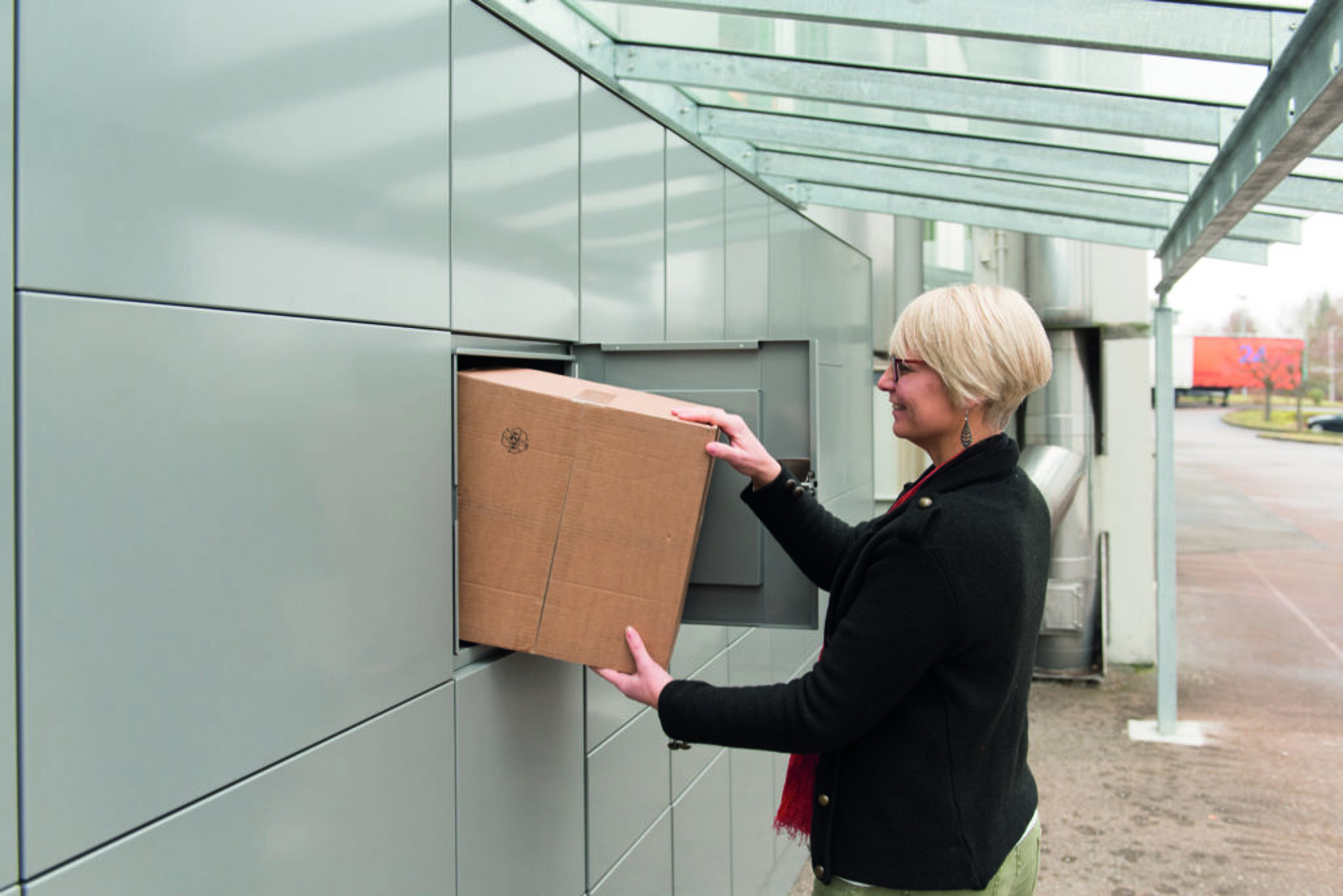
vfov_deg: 42.3
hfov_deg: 60.3
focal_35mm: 31
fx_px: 1157
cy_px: 448
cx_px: 672
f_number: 4.5
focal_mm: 31
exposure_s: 1/80
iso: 500
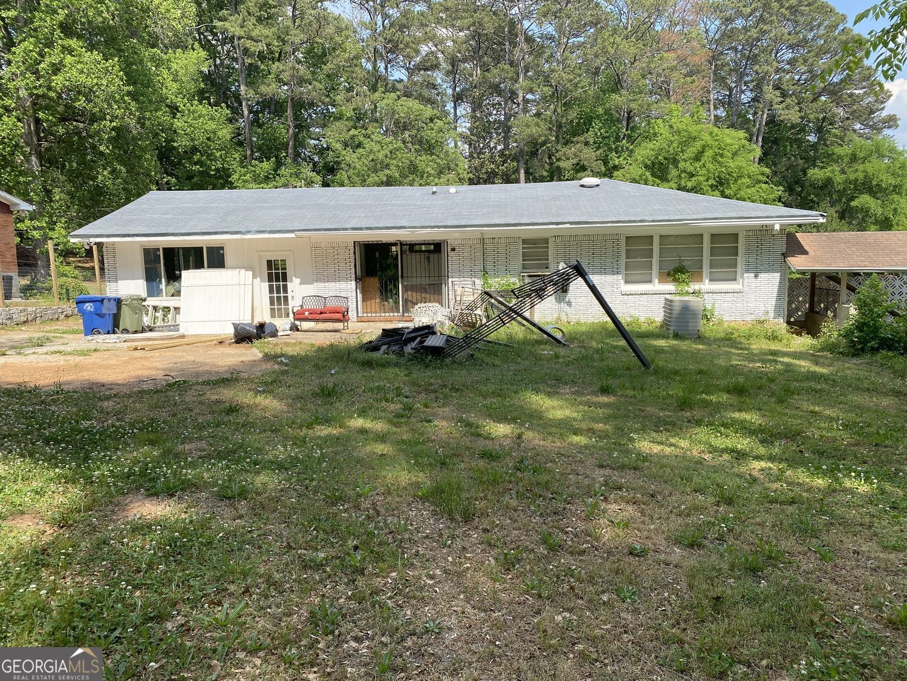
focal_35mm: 26
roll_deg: +1.5
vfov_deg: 53.1
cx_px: 454
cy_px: 340
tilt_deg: -9.1
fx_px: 681
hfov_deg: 67.3
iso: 32
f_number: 1.8
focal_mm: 4.25
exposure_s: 1/1272
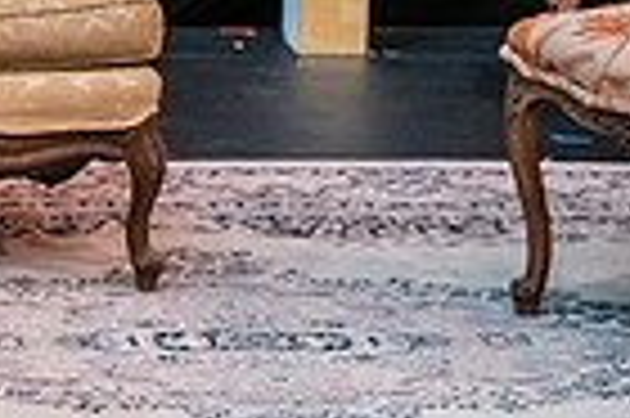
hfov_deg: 6.9
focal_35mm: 290
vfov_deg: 4.7
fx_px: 5069
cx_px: -644
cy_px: -258
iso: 3200
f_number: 3.2
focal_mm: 70
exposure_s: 1/200
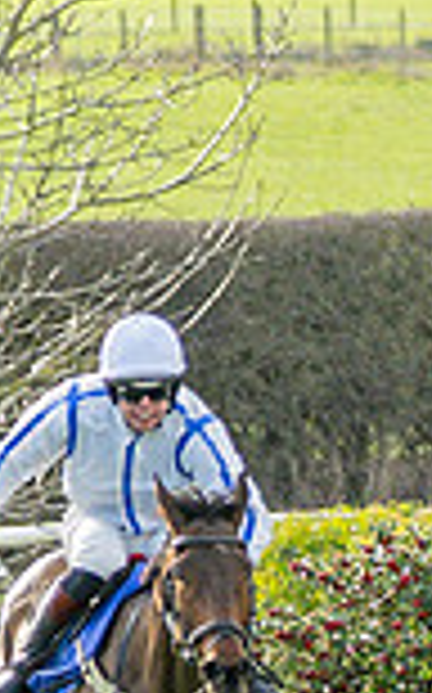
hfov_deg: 1.1
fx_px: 22440
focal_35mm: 1189
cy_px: 852
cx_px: 778
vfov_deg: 1.8
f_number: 2.8
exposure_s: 1/1250
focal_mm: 98
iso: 400
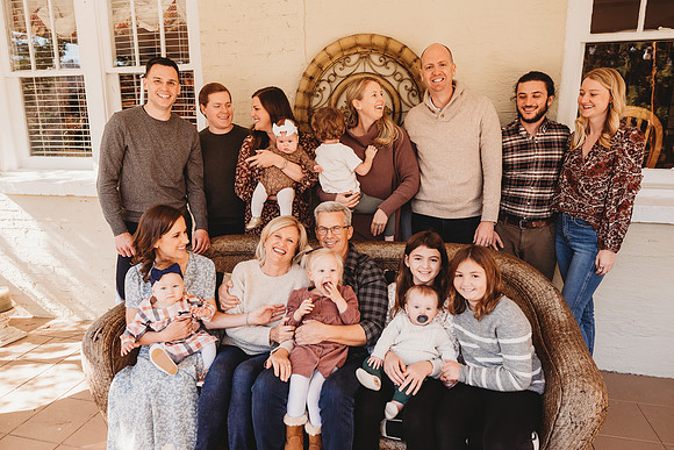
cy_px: 225
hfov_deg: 73.7
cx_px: 337
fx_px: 449
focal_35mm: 24
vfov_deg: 53.2
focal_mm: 24
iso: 250
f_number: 4.5
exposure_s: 1/200
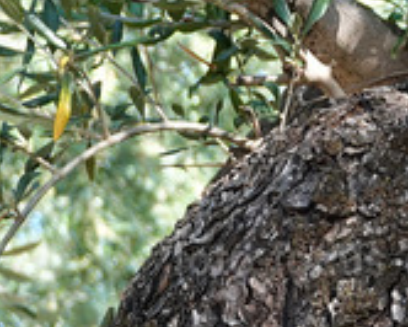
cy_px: 476
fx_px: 5026
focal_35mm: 416
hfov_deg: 4.6
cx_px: 804
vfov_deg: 3.7
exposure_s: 1/80
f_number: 3.5
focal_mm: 26.42
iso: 125
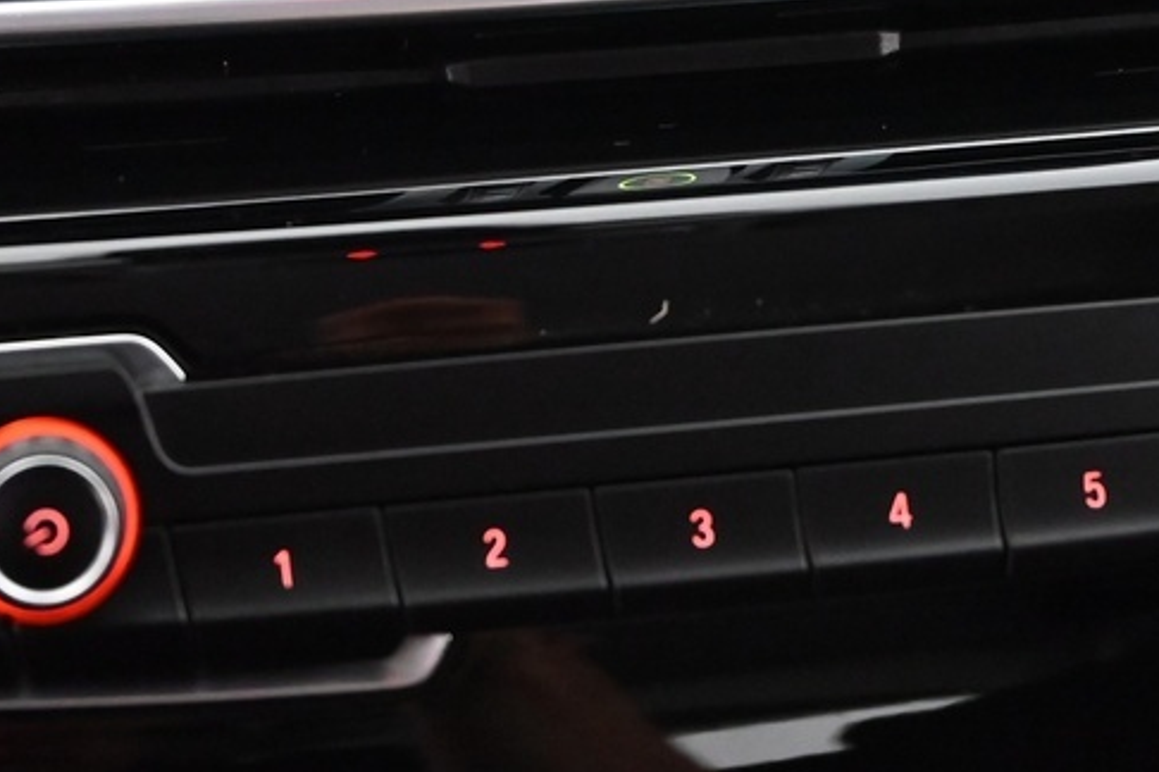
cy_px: -226
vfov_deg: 16.2
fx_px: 2575
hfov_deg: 25.2
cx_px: 355
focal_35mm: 80
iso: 5600
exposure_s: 1/60
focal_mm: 24
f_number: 4
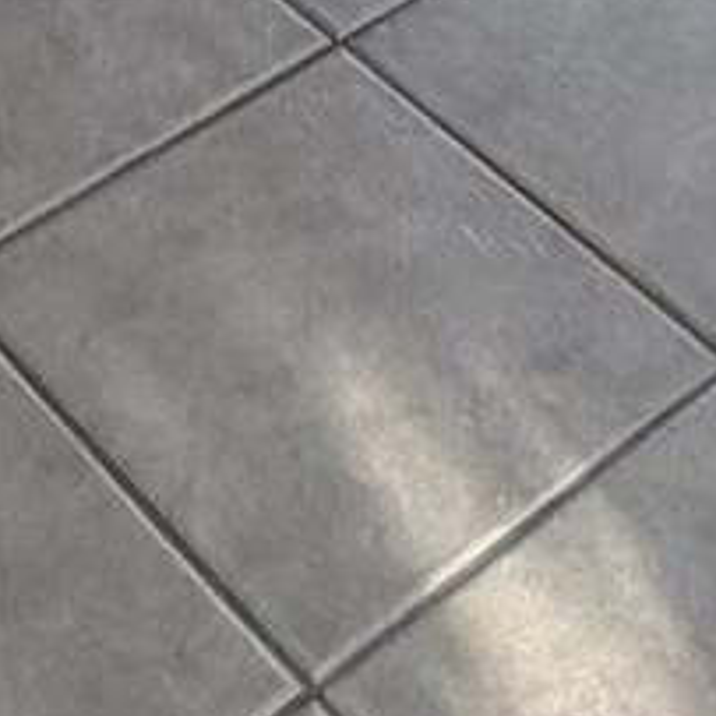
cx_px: 11
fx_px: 2855
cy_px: -1633
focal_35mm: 122
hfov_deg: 14.1
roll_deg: +0.3
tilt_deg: -7.3
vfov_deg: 9.7
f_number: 2.2
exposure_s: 1/145
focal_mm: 2.22
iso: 64
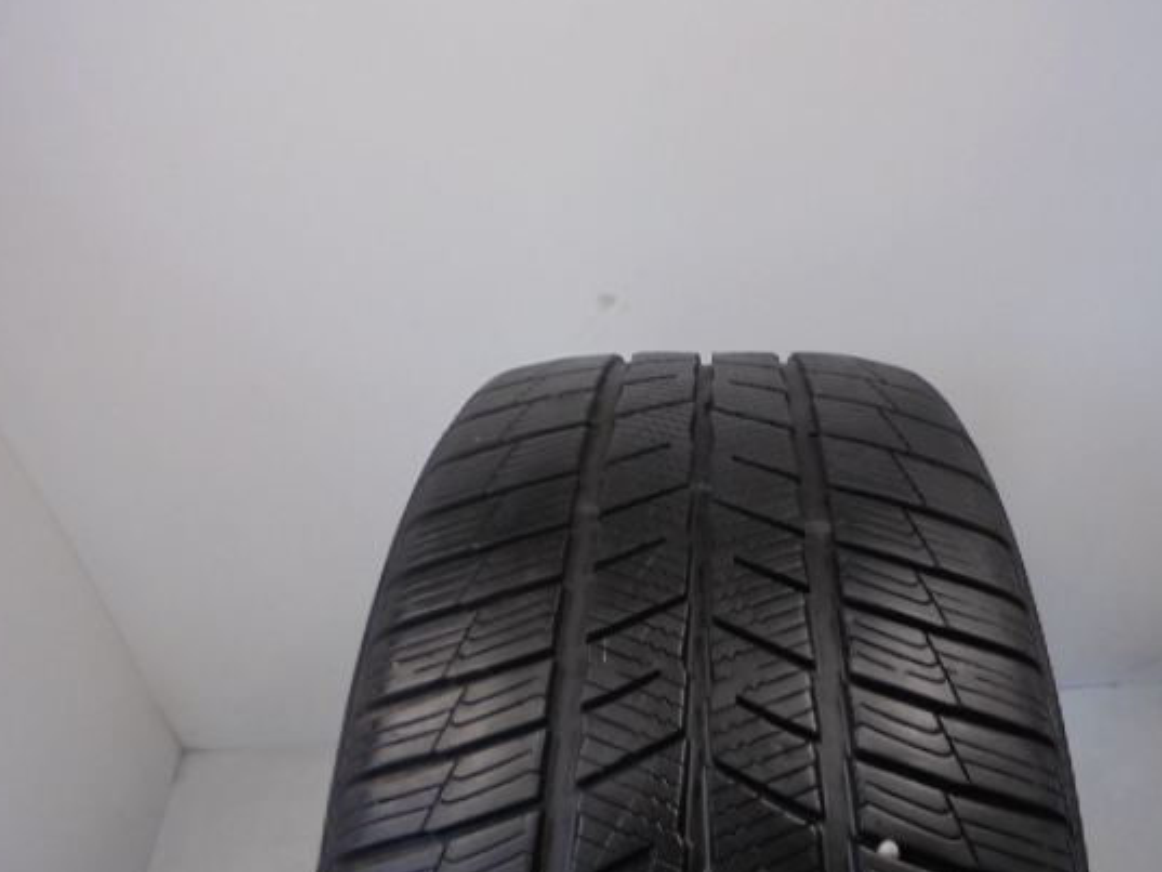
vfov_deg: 45.5
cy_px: 437
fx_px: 1041
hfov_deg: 58.1
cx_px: 666
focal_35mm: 31
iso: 100
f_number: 3.5
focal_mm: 4.6
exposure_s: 1/40
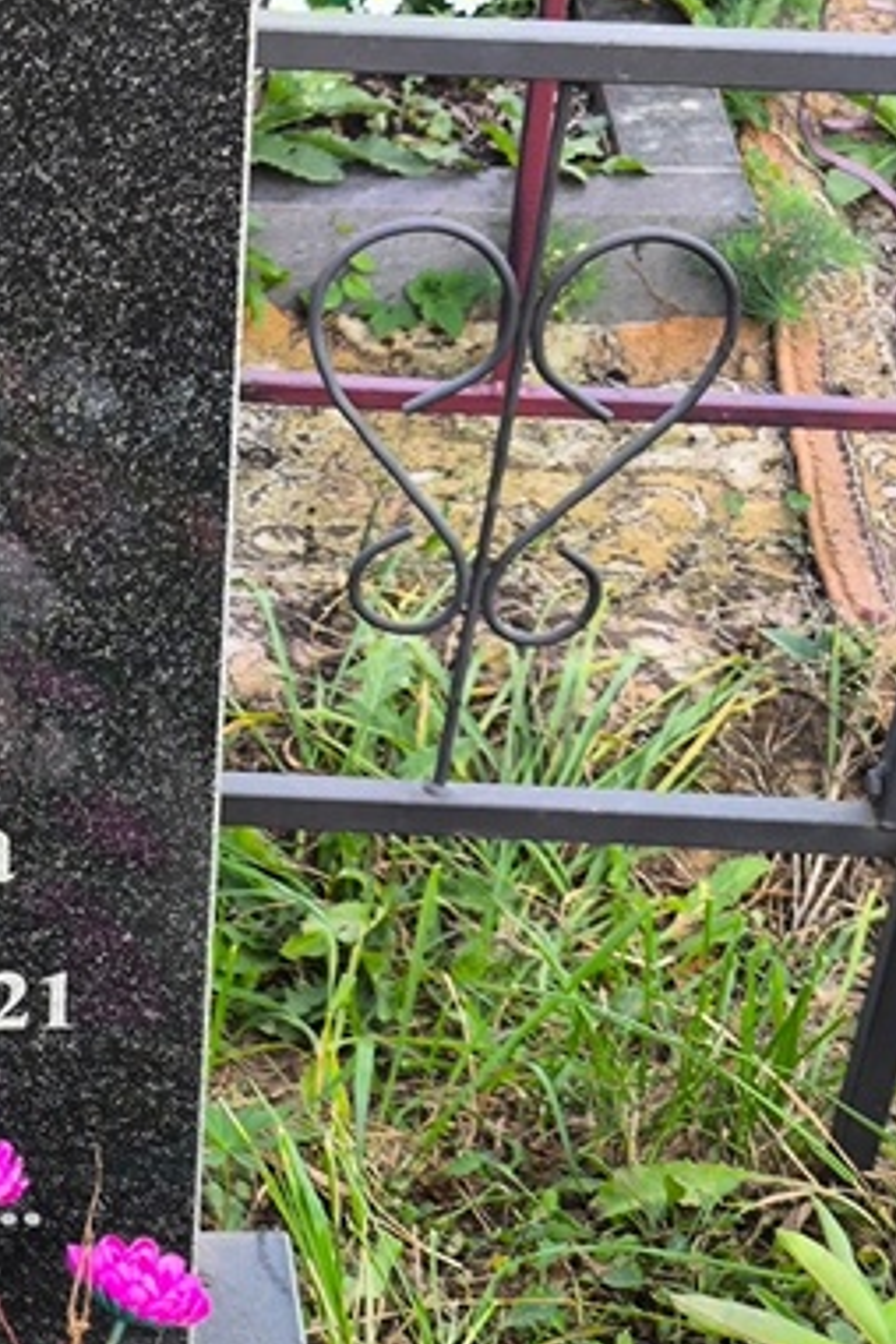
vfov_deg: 18.8
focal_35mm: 109
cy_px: 698
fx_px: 4069
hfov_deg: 12.1
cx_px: -376
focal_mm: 4.71
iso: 50
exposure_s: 1/154
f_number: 1.7
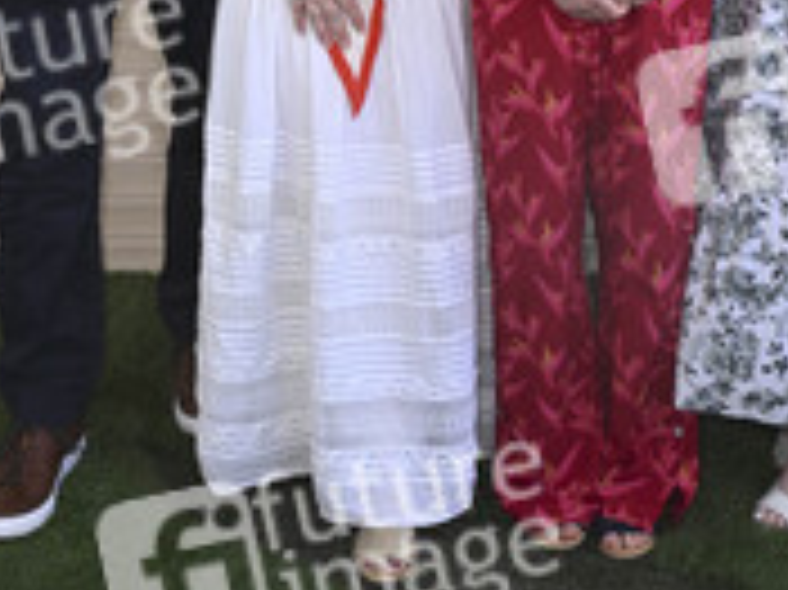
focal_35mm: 88
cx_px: 459
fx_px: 2002
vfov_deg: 16.1
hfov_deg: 22.2
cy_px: -126
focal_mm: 40
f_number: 6.3
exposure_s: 1/250
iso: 640
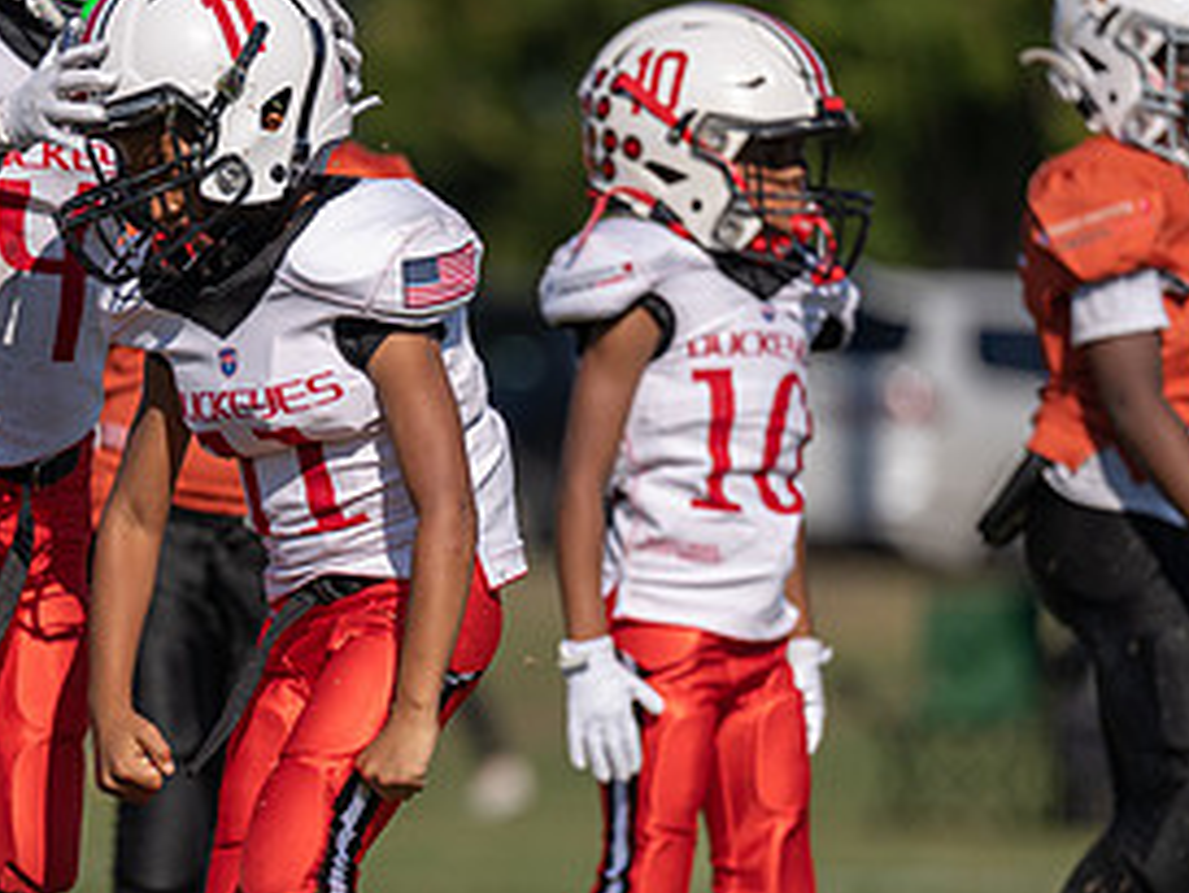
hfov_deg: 4.5
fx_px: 15051
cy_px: 575
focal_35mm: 438
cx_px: 187
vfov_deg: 3.4
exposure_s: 1/3200
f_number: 2.8
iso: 100
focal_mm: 200
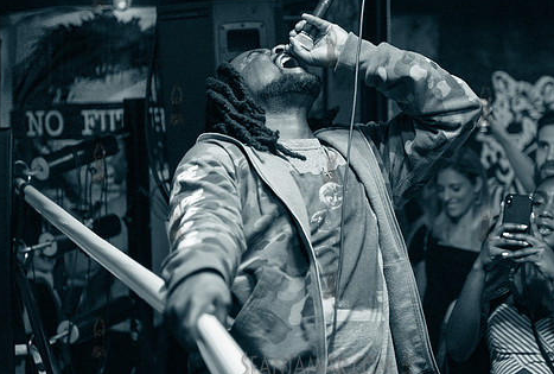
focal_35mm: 70
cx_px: 334
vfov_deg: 19.6
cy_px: 162
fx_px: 1081
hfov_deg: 28.7
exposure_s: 1/320
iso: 5000
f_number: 2.8
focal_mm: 56
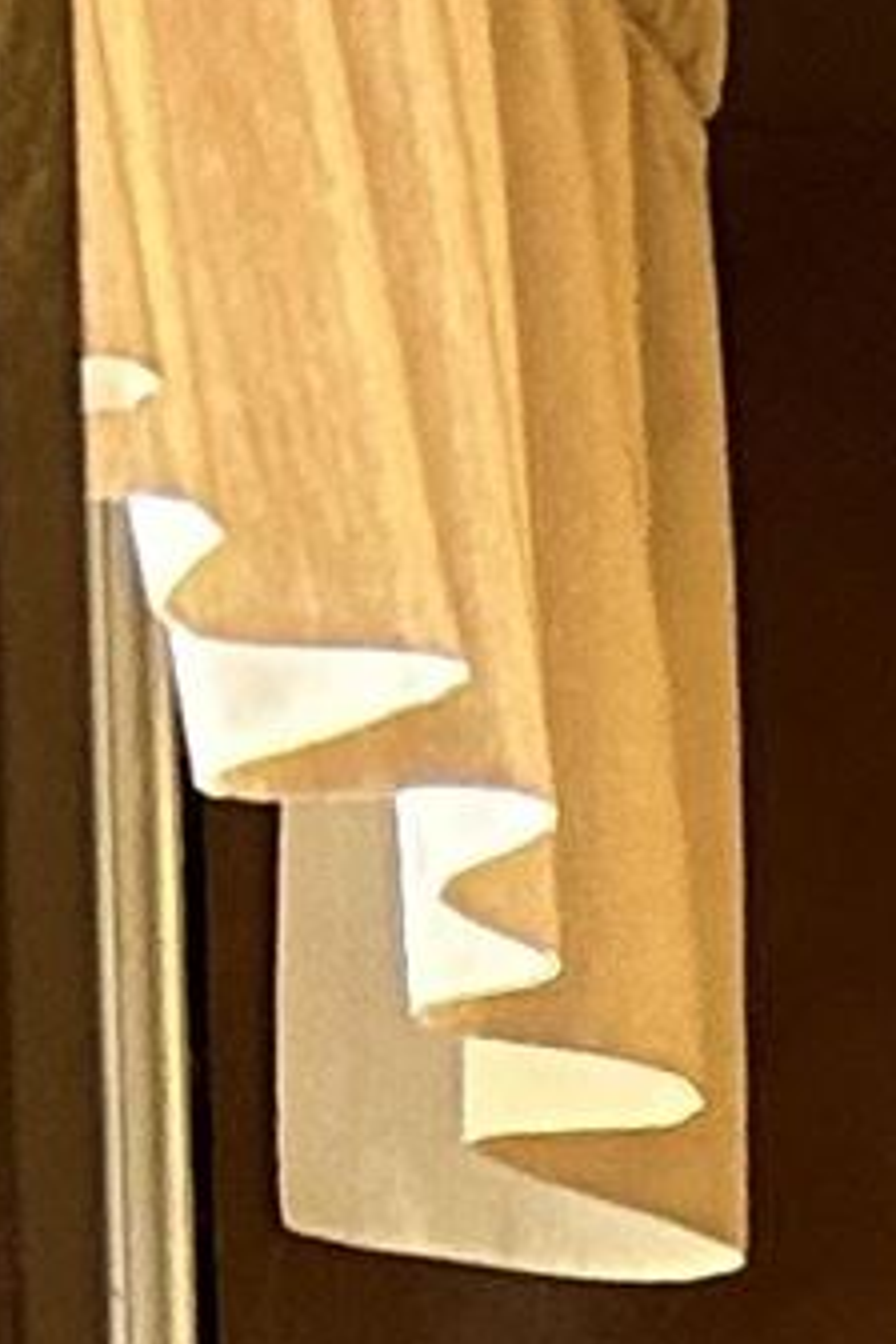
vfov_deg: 7.3
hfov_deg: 4.7
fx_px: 9221
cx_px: 4332
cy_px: 4240
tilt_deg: -3.1
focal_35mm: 247
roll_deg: -0.5
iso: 160
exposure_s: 1/60
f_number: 1.5
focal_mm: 5.7
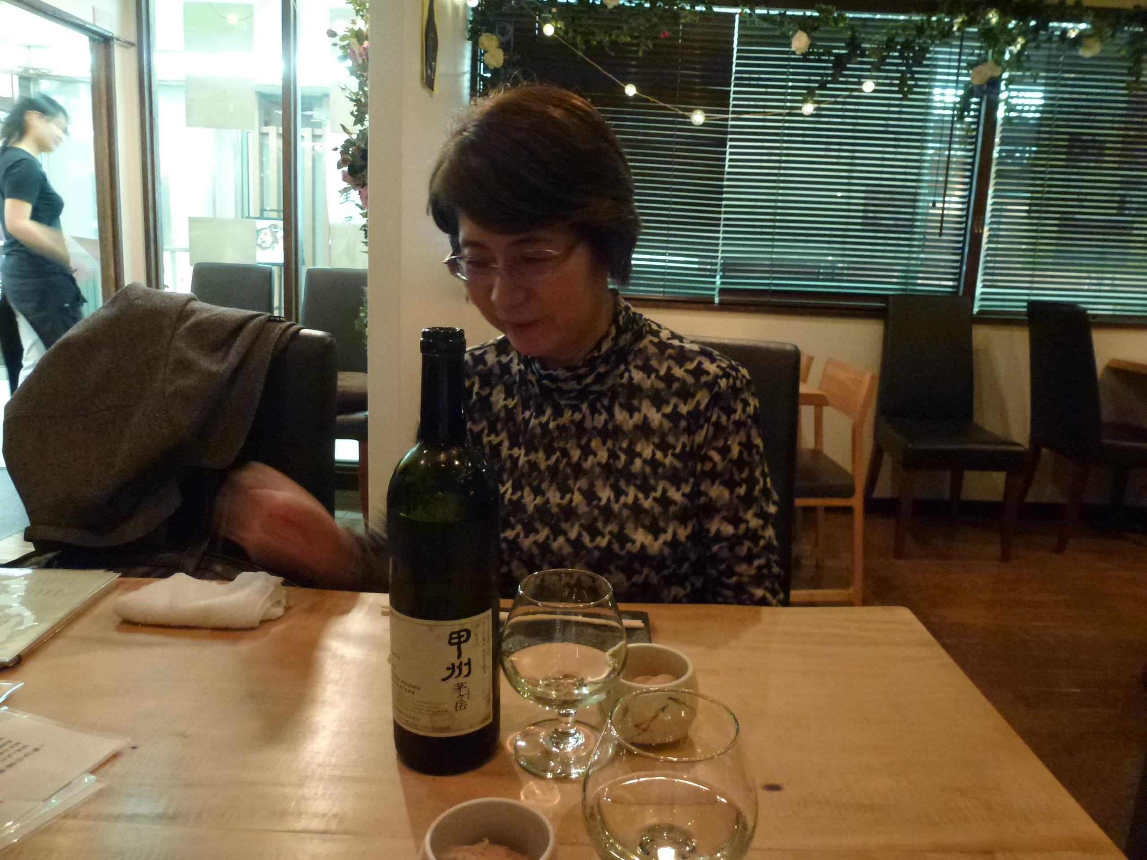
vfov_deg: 56.8
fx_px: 795
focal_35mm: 24
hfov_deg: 71.6
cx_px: 574
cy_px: 430
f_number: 3.3
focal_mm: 4.3
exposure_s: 1/5
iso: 400
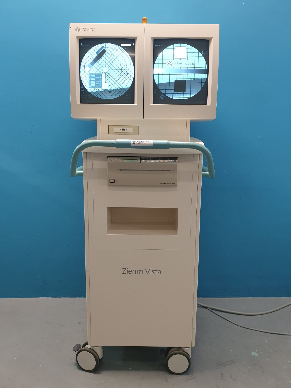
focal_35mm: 26
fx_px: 291
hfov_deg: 53.1
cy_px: 194
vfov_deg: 67.3
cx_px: 146
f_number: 2.4
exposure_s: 1/100
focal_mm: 4.3
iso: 200
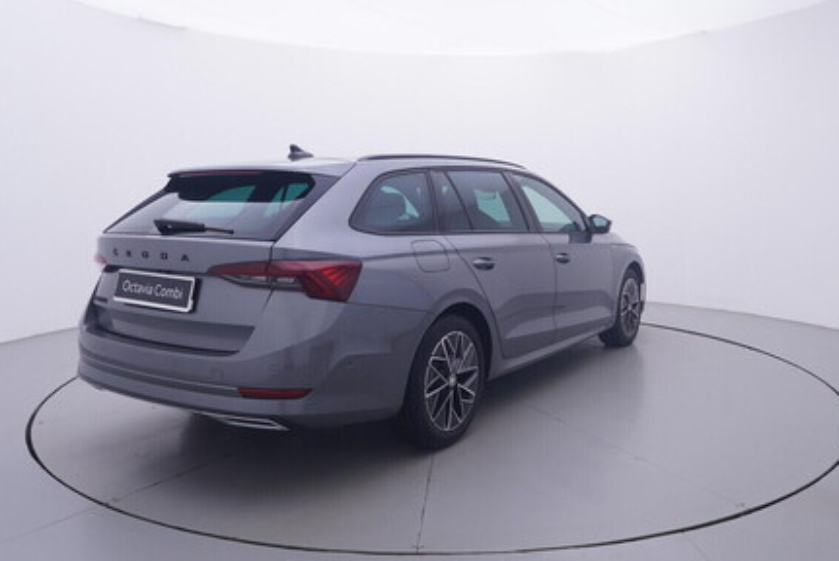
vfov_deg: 45.4
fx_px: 668
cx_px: 462
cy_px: 237
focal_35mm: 29
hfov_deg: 64.1
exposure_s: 1/80
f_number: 5
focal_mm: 15
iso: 200
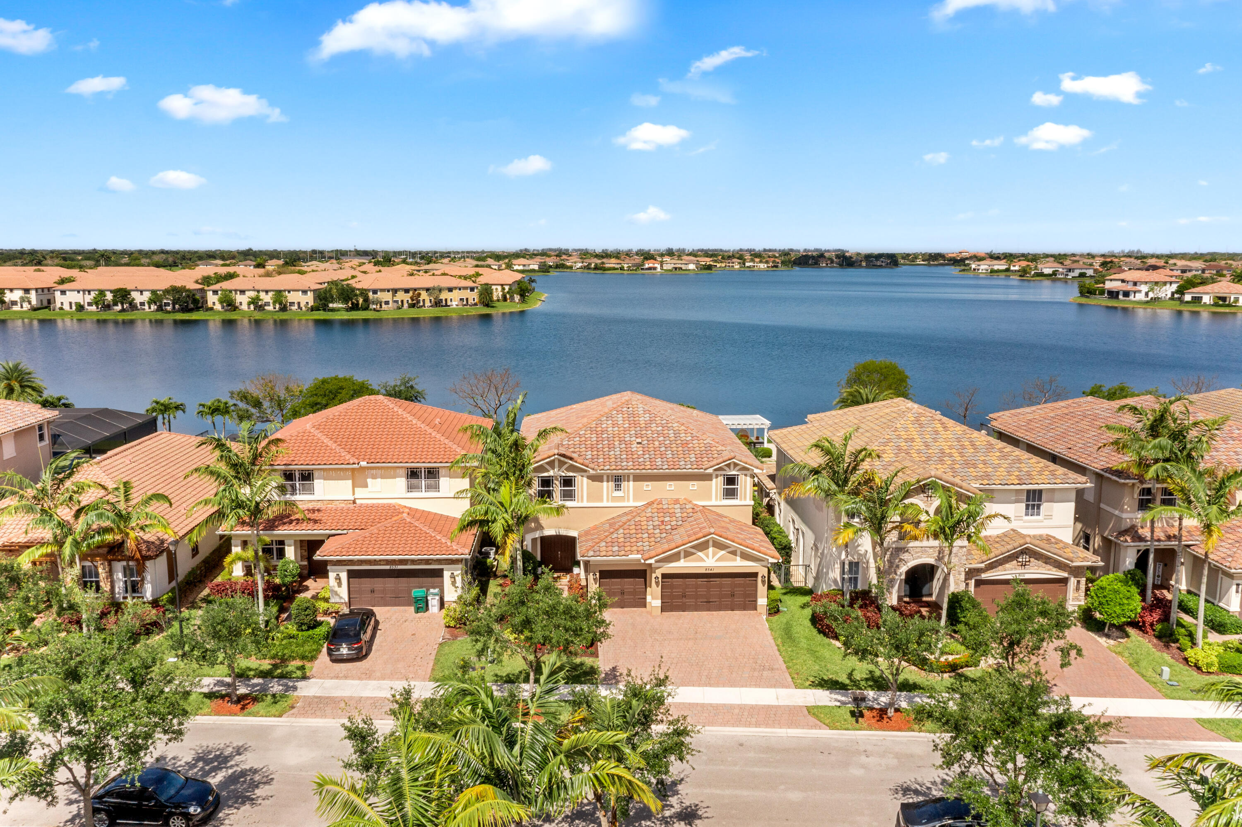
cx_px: 621
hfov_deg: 65.5
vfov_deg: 46.4
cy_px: 414
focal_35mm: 28
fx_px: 966
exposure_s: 1/640
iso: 200
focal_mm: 10.26
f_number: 7.1
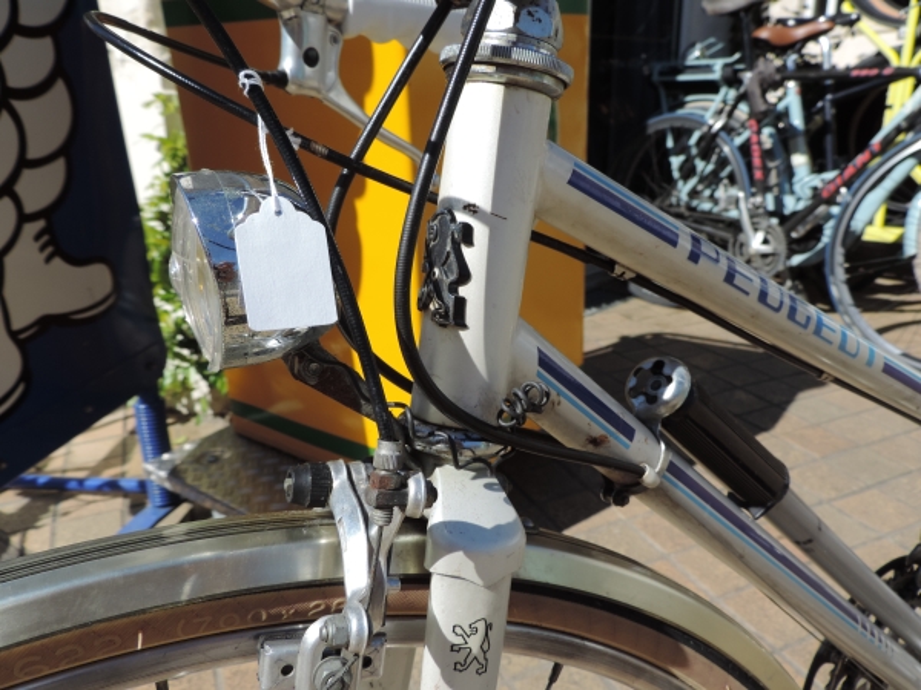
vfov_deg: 49.7
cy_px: 345
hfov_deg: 63.4
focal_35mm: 28
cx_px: 460
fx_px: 745
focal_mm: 4.9
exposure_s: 1/1250
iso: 80
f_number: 3.1
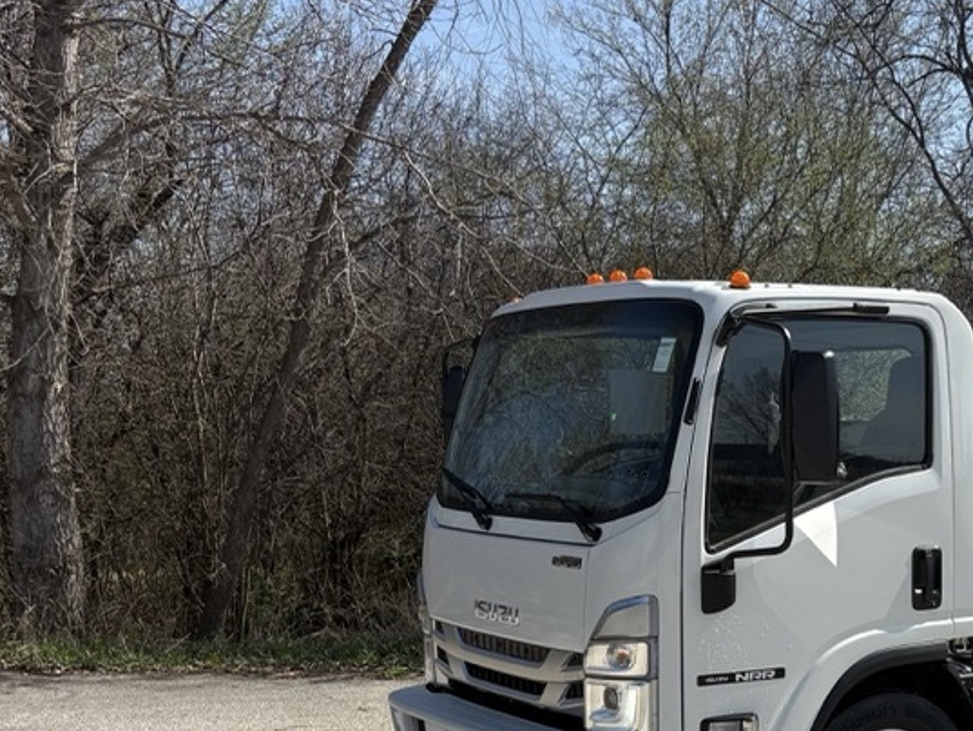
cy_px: 586
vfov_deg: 23.3
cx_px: 955
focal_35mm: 62
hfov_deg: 29.3
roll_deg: -1.8
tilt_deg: -1.7
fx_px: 1743
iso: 50
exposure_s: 1/3831
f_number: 1.6
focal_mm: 5.96
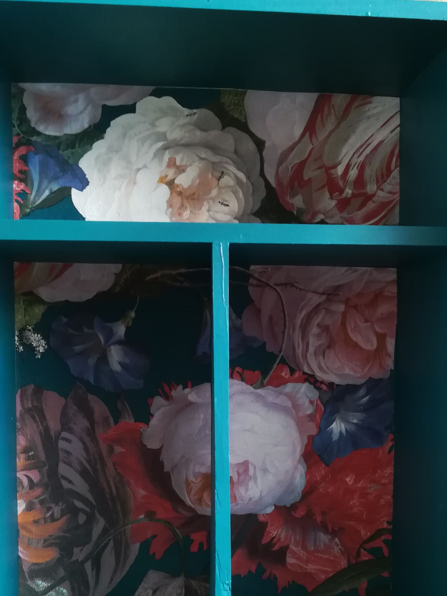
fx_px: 637
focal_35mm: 37
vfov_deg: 49.7
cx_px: 247
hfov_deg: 38.6
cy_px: 371
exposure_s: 1/30
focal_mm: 3.83
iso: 400
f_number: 2.2
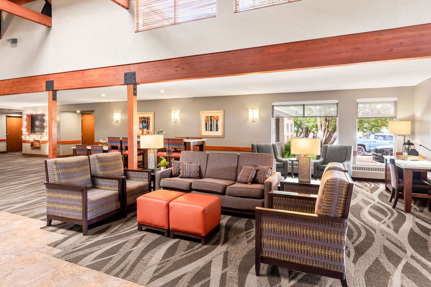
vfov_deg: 60.6
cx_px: 207
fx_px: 246
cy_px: 148
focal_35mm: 21
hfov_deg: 82.5
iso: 400
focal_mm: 13
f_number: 8
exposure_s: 1/5
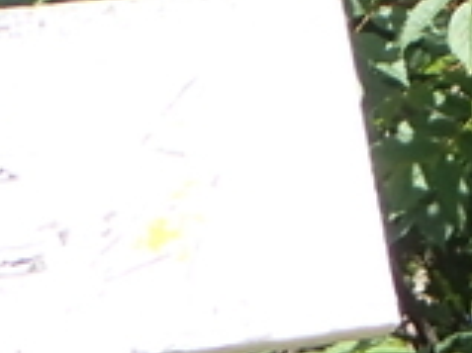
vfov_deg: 2.0
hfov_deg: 2.6
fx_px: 10301
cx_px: 279
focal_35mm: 756
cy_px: 1029
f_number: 4.9
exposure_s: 1/250
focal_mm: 18
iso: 100
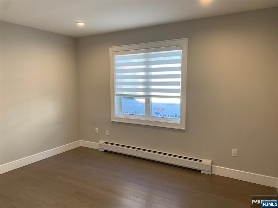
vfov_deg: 53.1
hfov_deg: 67.3
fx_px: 209
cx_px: 139
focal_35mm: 26
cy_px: 104
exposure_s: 1/60
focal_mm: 4.25
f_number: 1.8
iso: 50
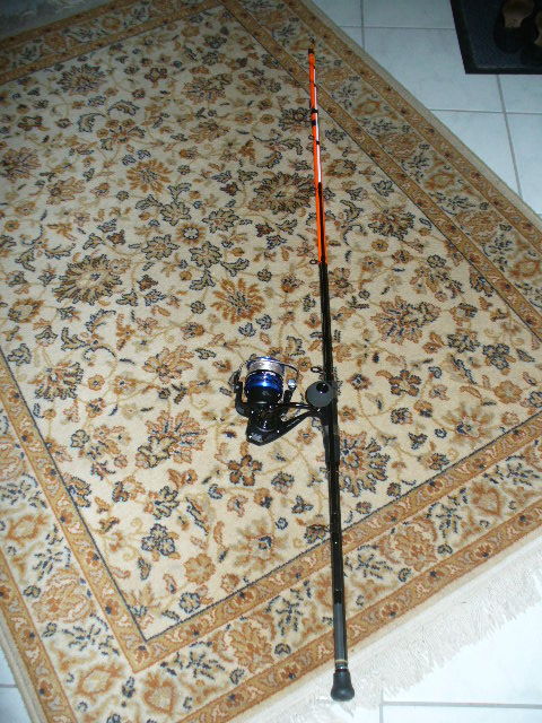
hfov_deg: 38.7
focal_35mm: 37
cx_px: 271
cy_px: 362
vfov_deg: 50.1
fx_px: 772
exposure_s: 1/30
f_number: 2.8
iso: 100
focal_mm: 6.1
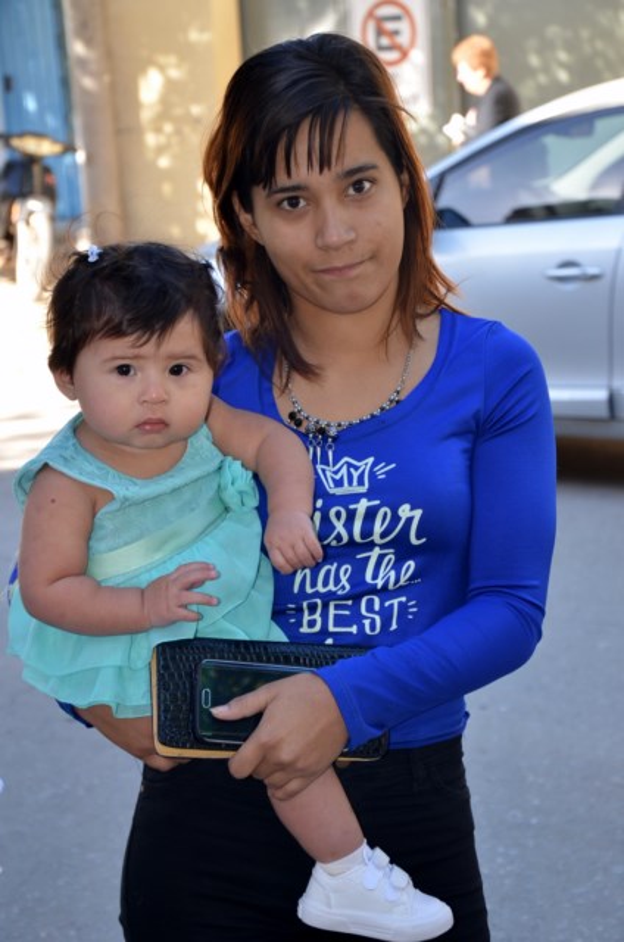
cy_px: 471
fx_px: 2037
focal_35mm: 78
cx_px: 312
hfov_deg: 17.4
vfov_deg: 26.0
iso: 320
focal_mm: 52
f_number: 5
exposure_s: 1/125
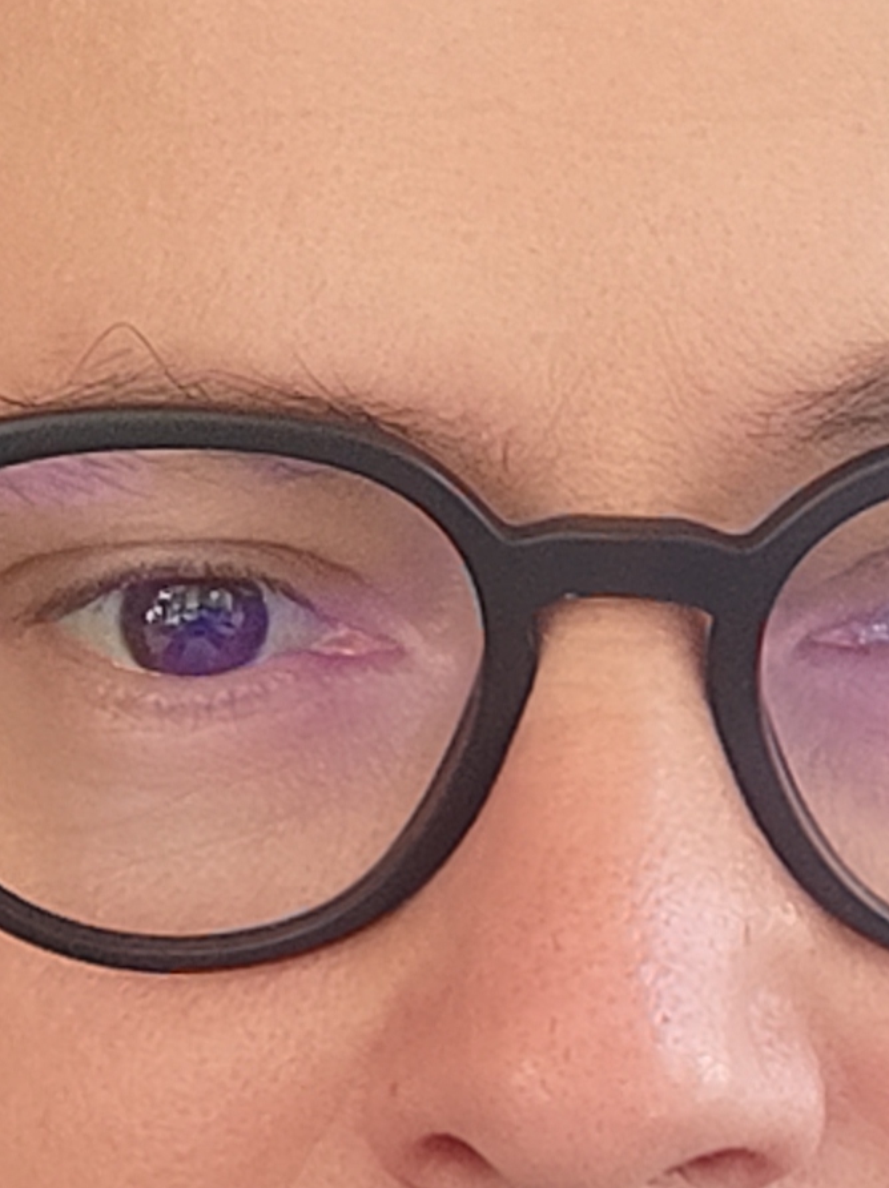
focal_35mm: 151
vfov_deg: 13.0
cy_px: 249
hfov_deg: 9.8
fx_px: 5179
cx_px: 751
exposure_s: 1/50
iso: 66
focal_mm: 3.14
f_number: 2.24
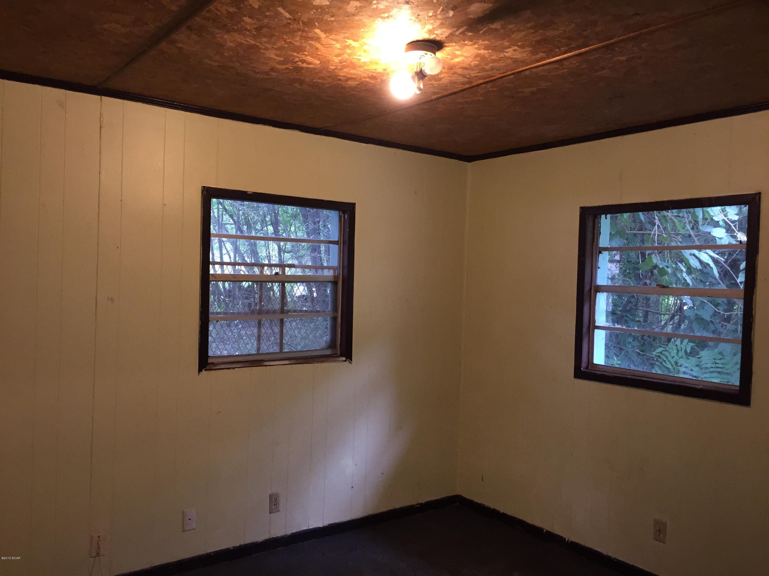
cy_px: 288
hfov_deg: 61.7
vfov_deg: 48.2
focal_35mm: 29
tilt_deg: -0.8
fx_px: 644
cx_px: 384
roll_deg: -2.4
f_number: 2.2
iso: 160
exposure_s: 1/30
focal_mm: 4.15
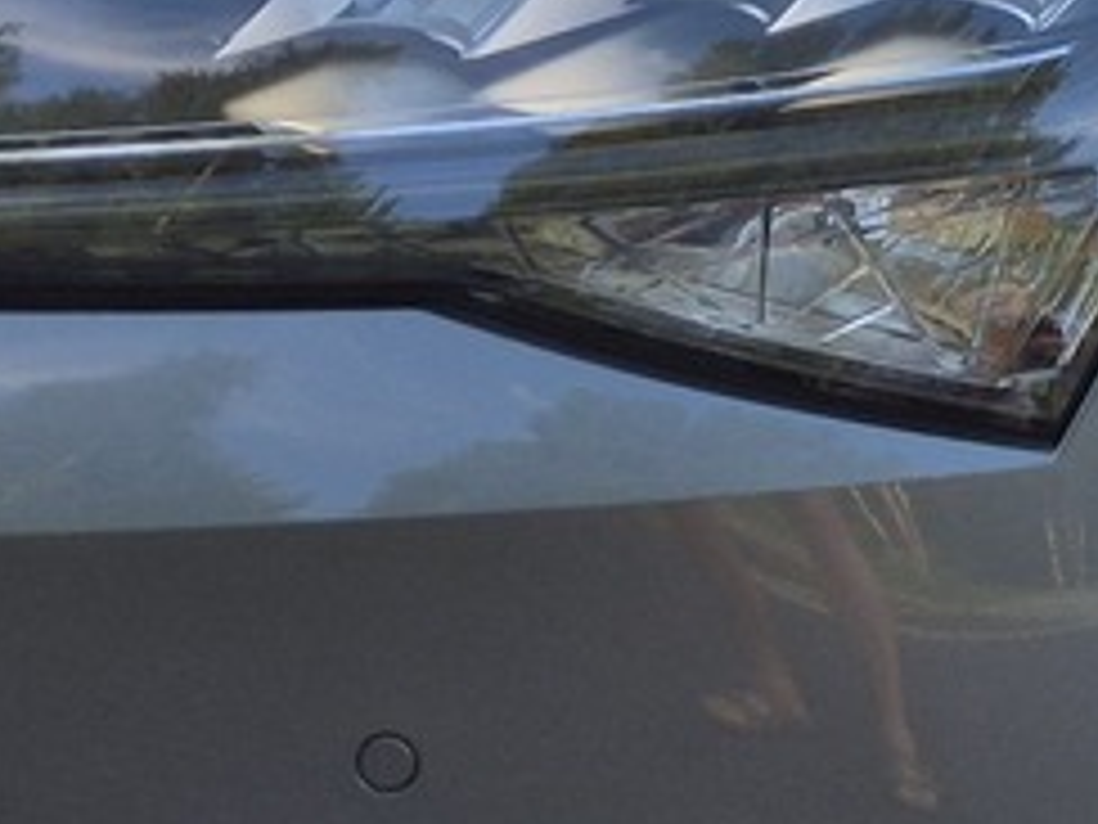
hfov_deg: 12.6
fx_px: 4790
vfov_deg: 9.7
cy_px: -68
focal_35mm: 151
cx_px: 1476
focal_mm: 5.4
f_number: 1.8
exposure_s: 1/706
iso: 25
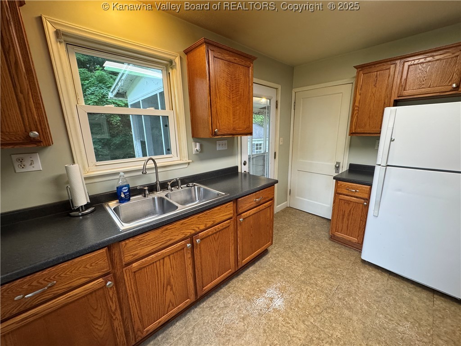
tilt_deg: -12.9
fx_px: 186
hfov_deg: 102.1
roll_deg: +1.2
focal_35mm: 14
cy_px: 173
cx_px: 230
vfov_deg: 85.7
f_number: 2.2
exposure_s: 1/120
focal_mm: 2.22
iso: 250
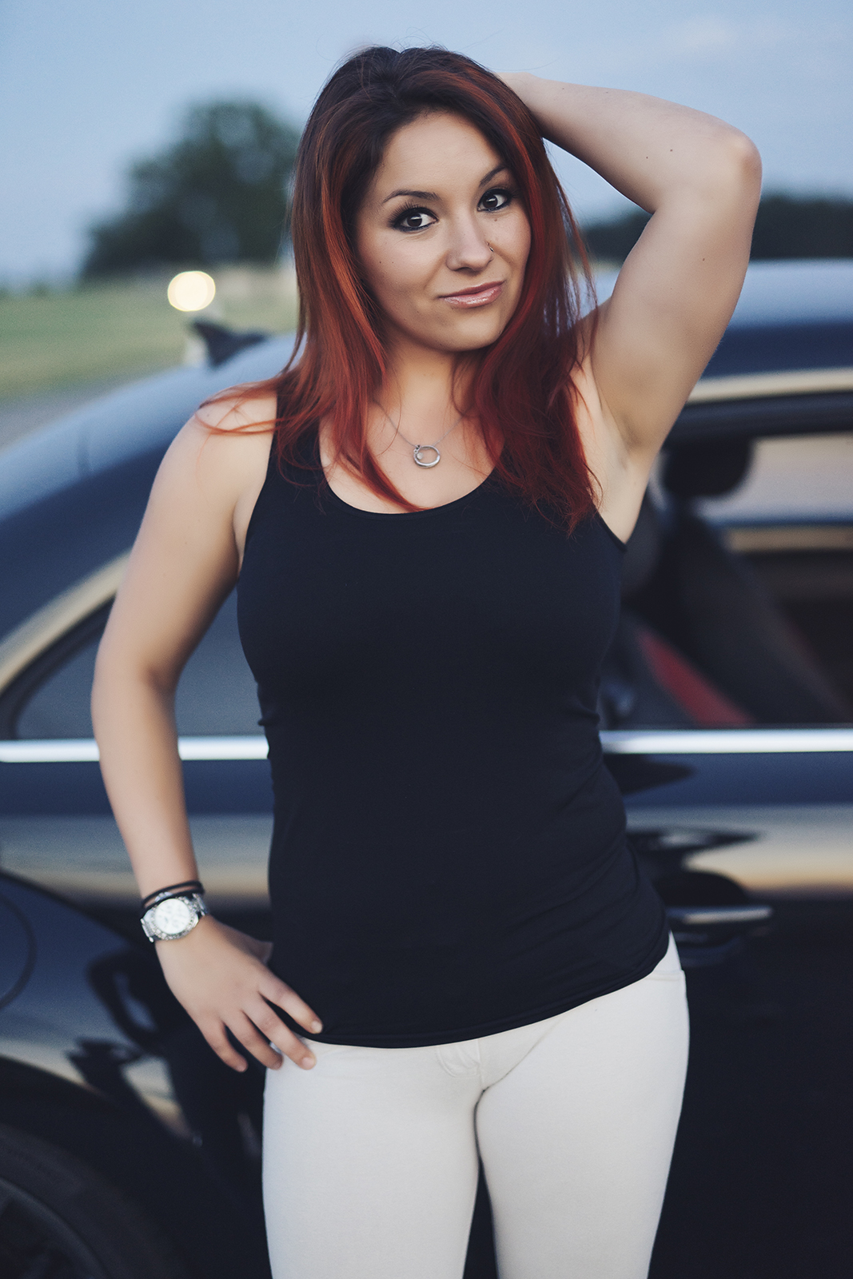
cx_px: 426
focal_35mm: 50
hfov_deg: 27.0
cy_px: 640
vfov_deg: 39.6
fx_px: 1777
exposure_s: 1/100
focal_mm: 50
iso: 400
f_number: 1.4
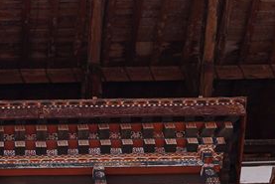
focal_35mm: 173
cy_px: 435
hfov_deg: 11.7
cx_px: -10
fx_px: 1322
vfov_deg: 7.5
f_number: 11
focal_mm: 24
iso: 100
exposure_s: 1/100
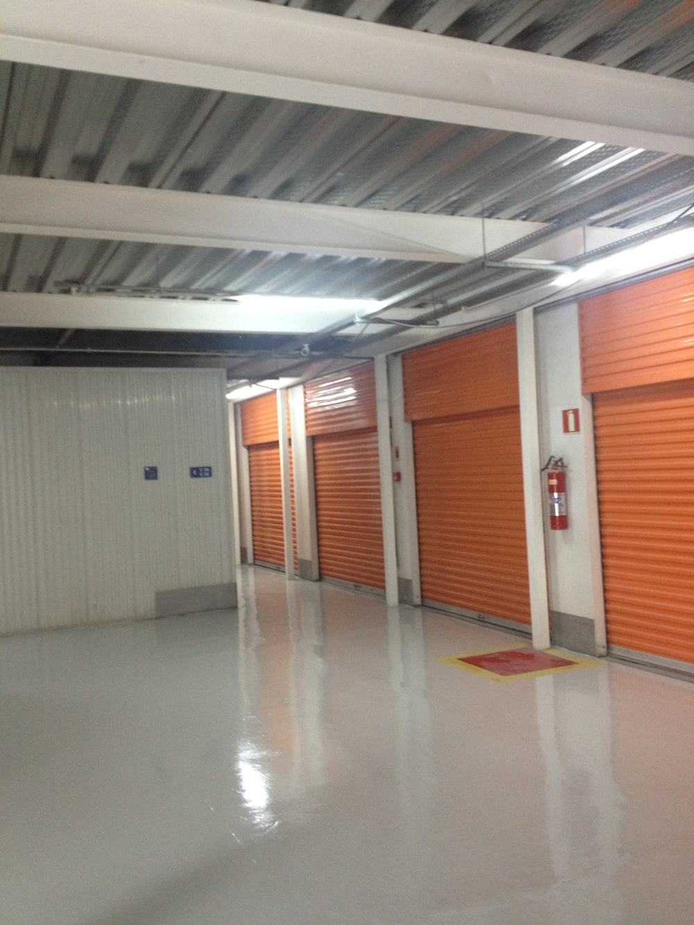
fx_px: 935
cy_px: 462
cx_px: 347
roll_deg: +3.4
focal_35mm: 35
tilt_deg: +1.6
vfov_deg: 52.6
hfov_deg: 40.7
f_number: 2.4
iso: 160
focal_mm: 4.28
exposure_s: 1/20
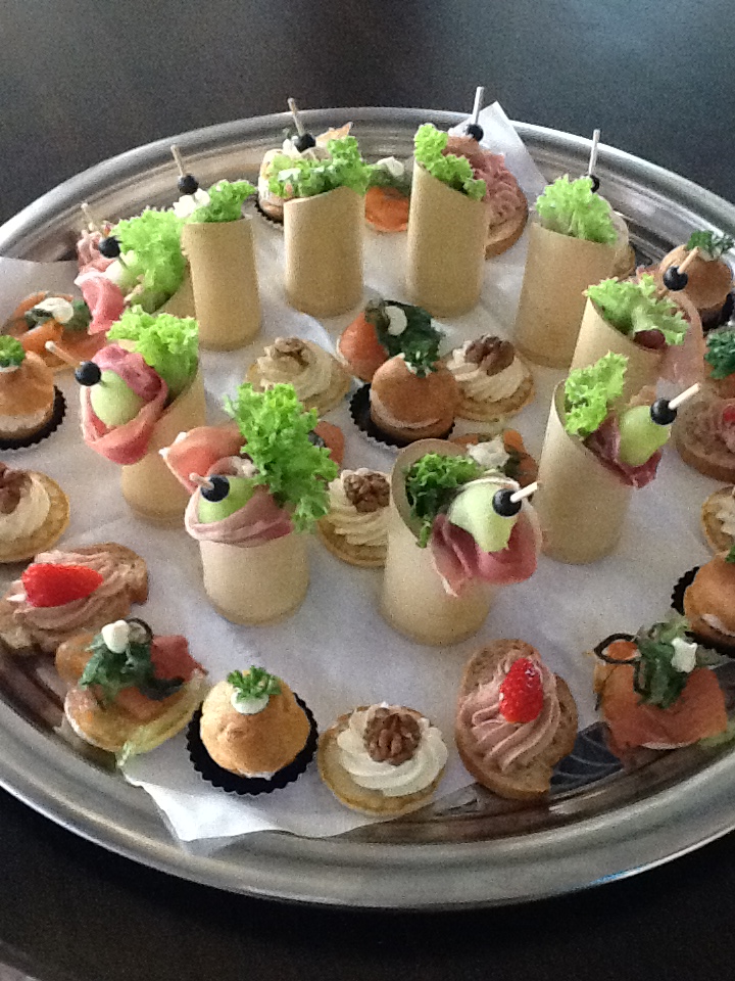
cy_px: 490
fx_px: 1246
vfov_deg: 42.9
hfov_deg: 32.9
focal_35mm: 44
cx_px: 368
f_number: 2.4
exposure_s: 1/30
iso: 320
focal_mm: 2.03
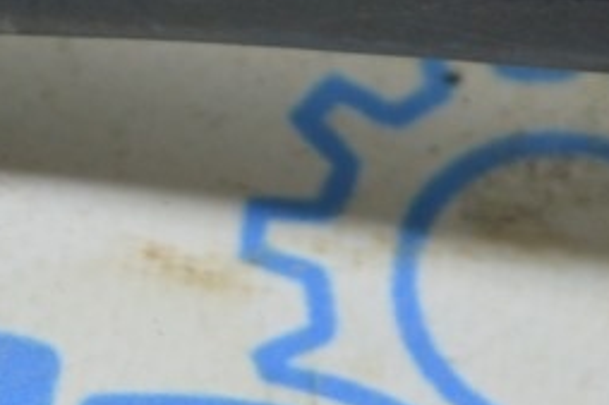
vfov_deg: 4.1
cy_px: -114
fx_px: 5613
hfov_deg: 6.2
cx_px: 50
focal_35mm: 332
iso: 400
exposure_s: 1/20
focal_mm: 55
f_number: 5.6
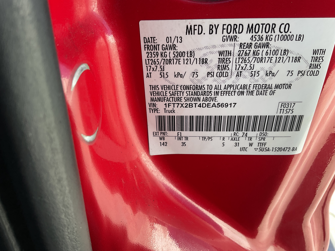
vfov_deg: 48.2
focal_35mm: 29
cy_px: 126
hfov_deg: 61.7
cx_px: 168
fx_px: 281
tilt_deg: -30.3
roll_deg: +0.4
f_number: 1.8
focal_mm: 3
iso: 16
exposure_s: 1/130
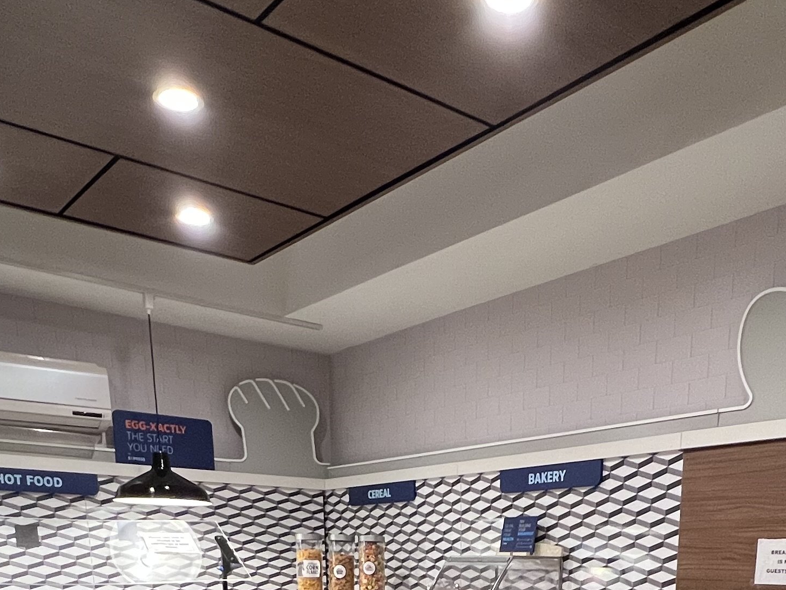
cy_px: 781
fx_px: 817
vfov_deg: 30.5
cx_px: 504
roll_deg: -0.2
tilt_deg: -13.5
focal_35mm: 36
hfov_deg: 50.7
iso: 320
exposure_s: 1/60
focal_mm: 1.57
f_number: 1.8
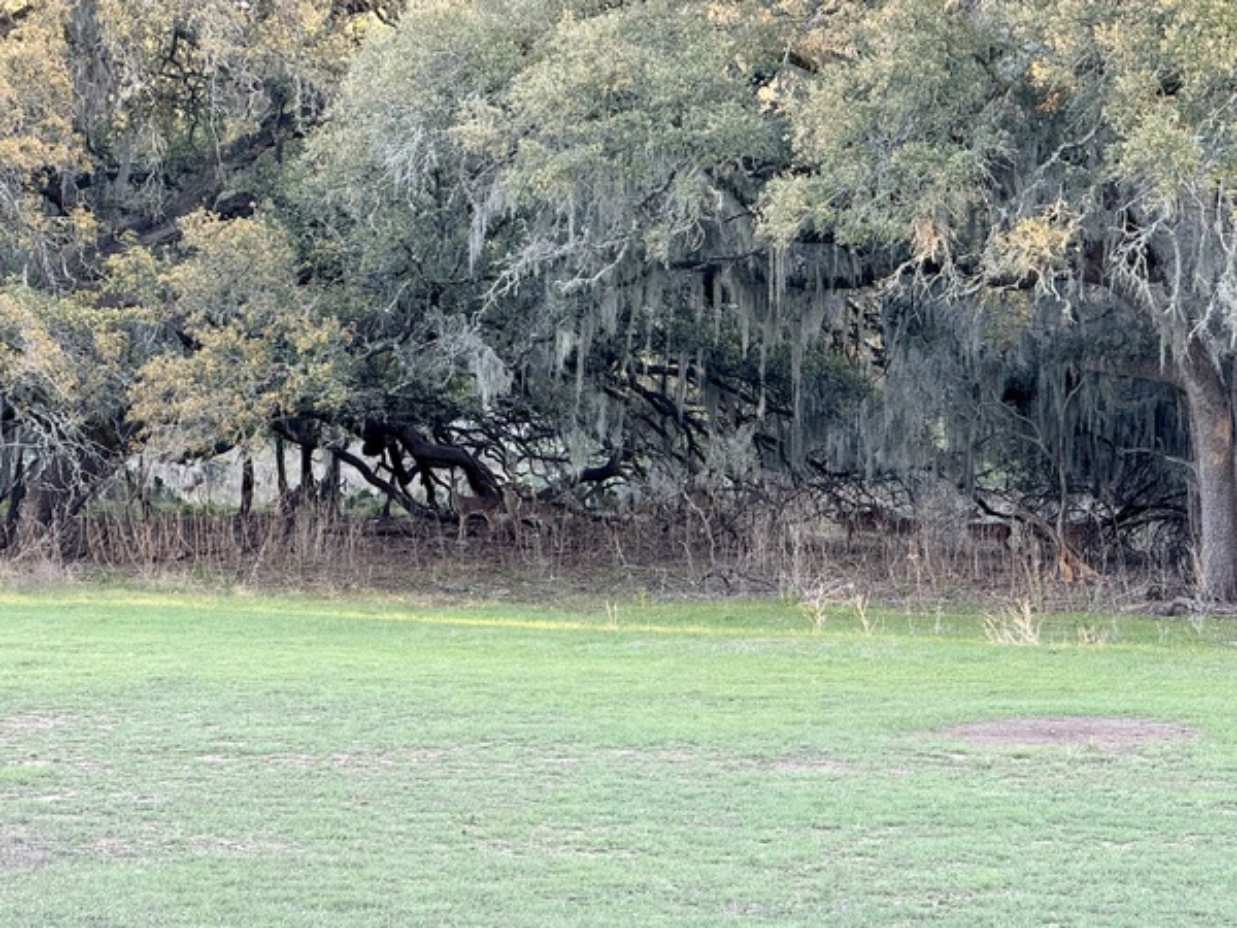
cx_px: 654
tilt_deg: -3.3
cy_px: 491
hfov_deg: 15.4
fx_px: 4574
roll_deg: -0.1
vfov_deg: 11.6
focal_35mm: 128
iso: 125
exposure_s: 1/99
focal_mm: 15.66
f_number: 2.8
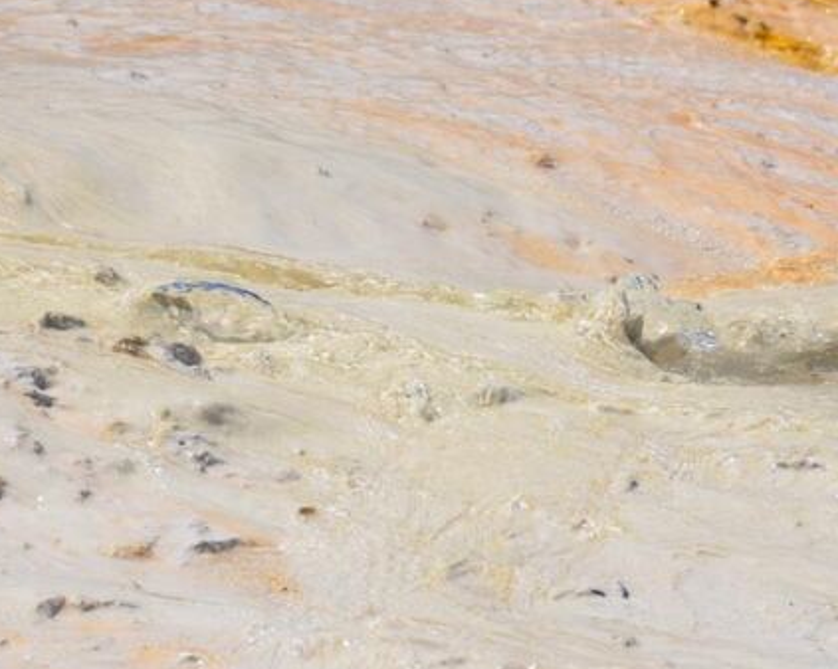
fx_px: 10536
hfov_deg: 4.6
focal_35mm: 425
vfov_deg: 3.6
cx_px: 493
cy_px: 359
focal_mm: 200
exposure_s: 1/400
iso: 100
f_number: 14
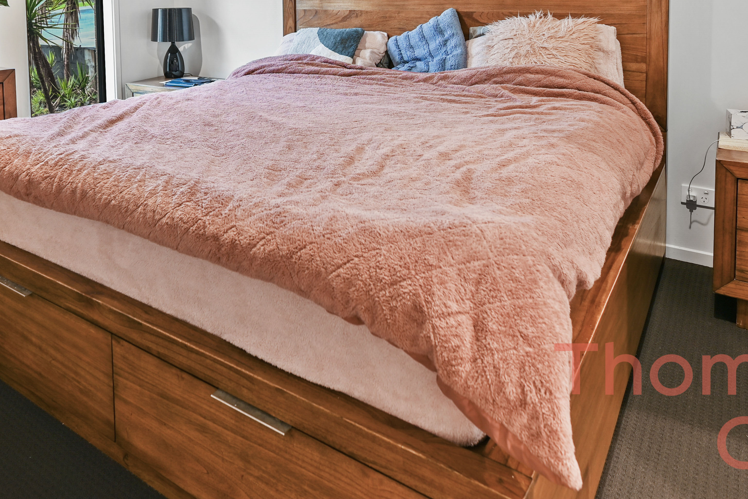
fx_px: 603
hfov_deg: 62.6
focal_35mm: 29
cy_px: 18
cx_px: 272
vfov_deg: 40.3
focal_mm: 14
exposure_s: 1.6
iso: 100
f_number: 4
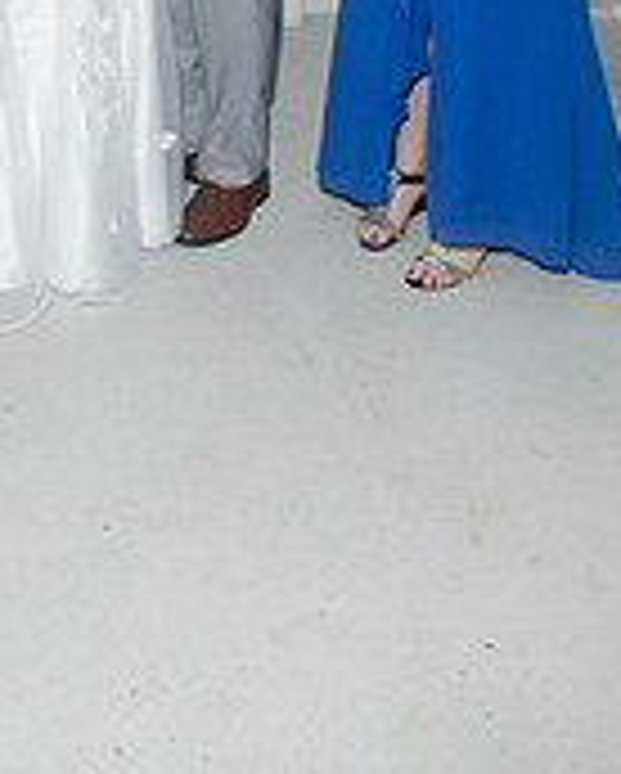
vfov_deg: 25.0
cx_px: 18
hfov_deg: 22.4
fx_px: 1514
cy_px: -225
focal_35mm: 66
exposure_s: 1/60
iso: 400
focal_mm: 18
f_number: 5.6
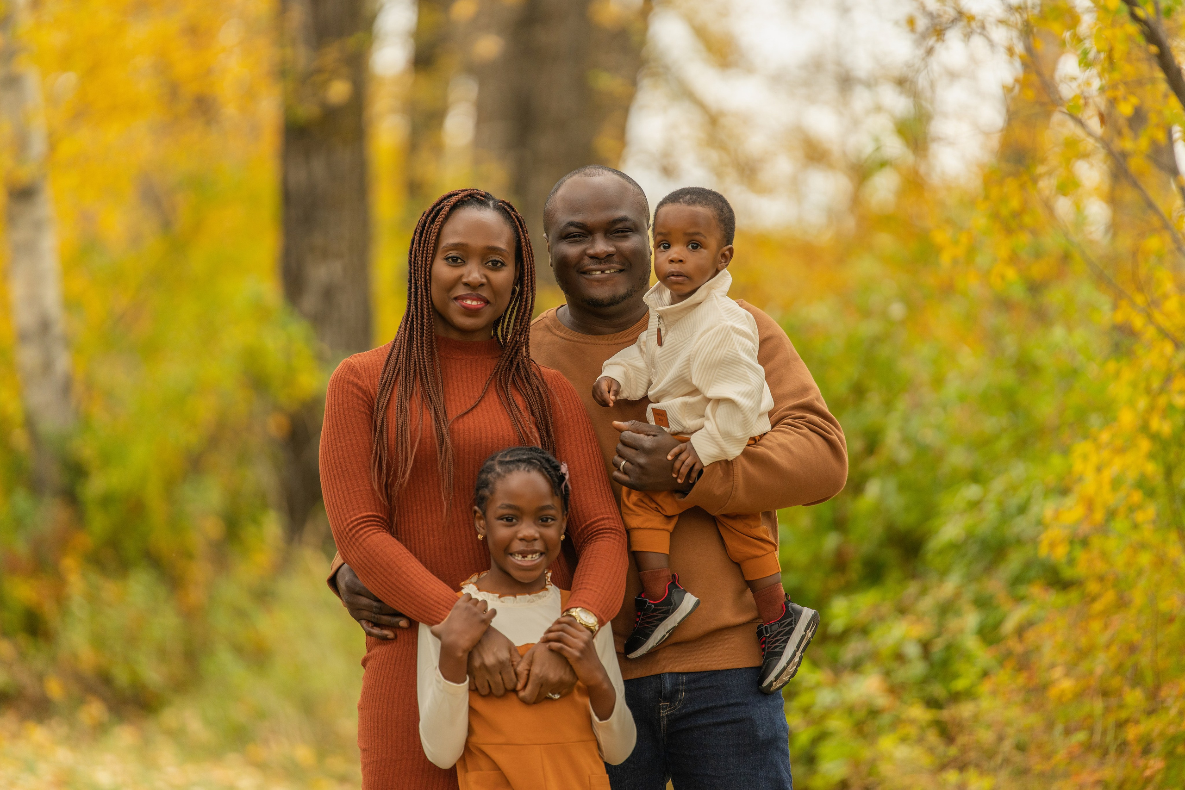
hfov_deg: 13.7
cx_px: 592
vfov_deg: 9.1
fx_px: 4937
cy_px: 395
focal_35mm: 150
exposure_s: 1/2000
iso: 400
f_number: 2
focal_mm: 150
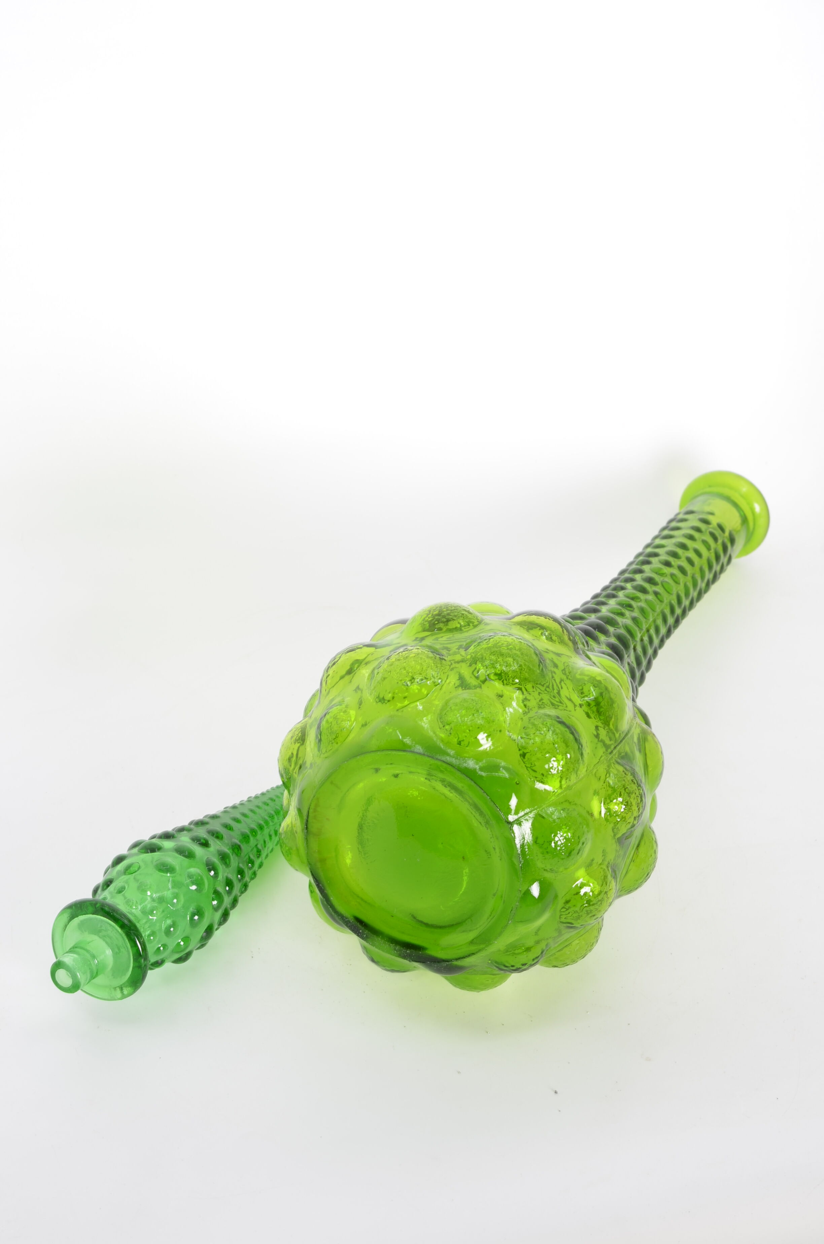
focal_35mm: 75
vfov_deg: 27.0
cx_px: 412
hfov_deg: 18.1
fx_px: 2586
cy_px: 622
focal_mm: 50
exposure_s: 1/15
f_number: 11
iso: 100
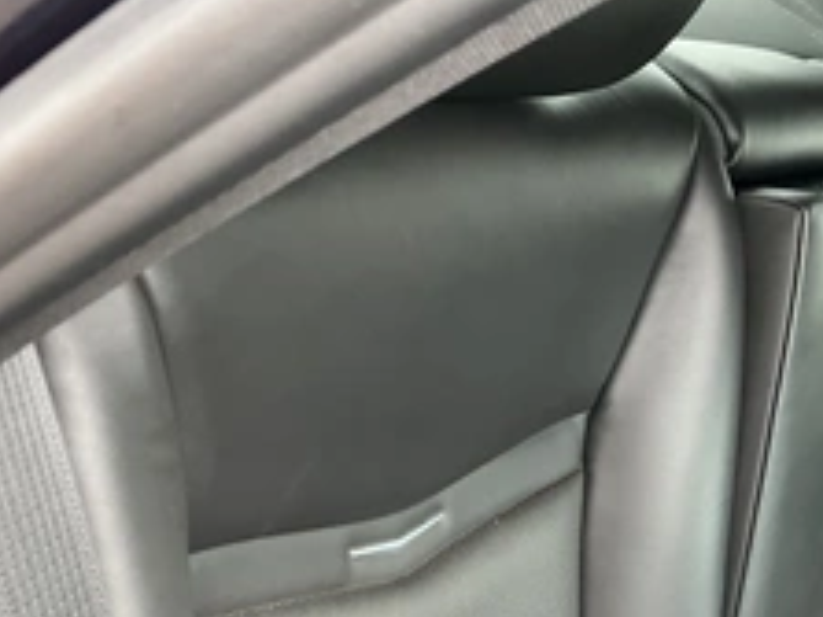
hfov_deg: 36.8
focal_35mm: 52
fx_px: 1236
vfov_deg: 27.4
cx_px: 469
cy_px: 499
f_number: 1.8
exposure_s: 1/57
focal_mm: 3
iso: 320
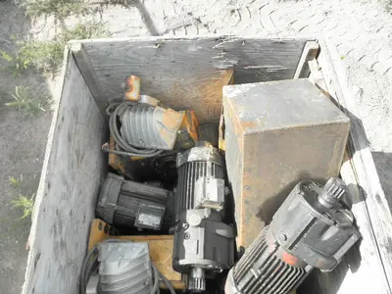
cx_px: 196
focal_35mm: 28
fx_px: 317
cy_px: 147
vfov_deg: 49.7
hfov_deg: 63.4
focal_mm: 5
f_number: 3
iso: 64
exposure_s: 1/250
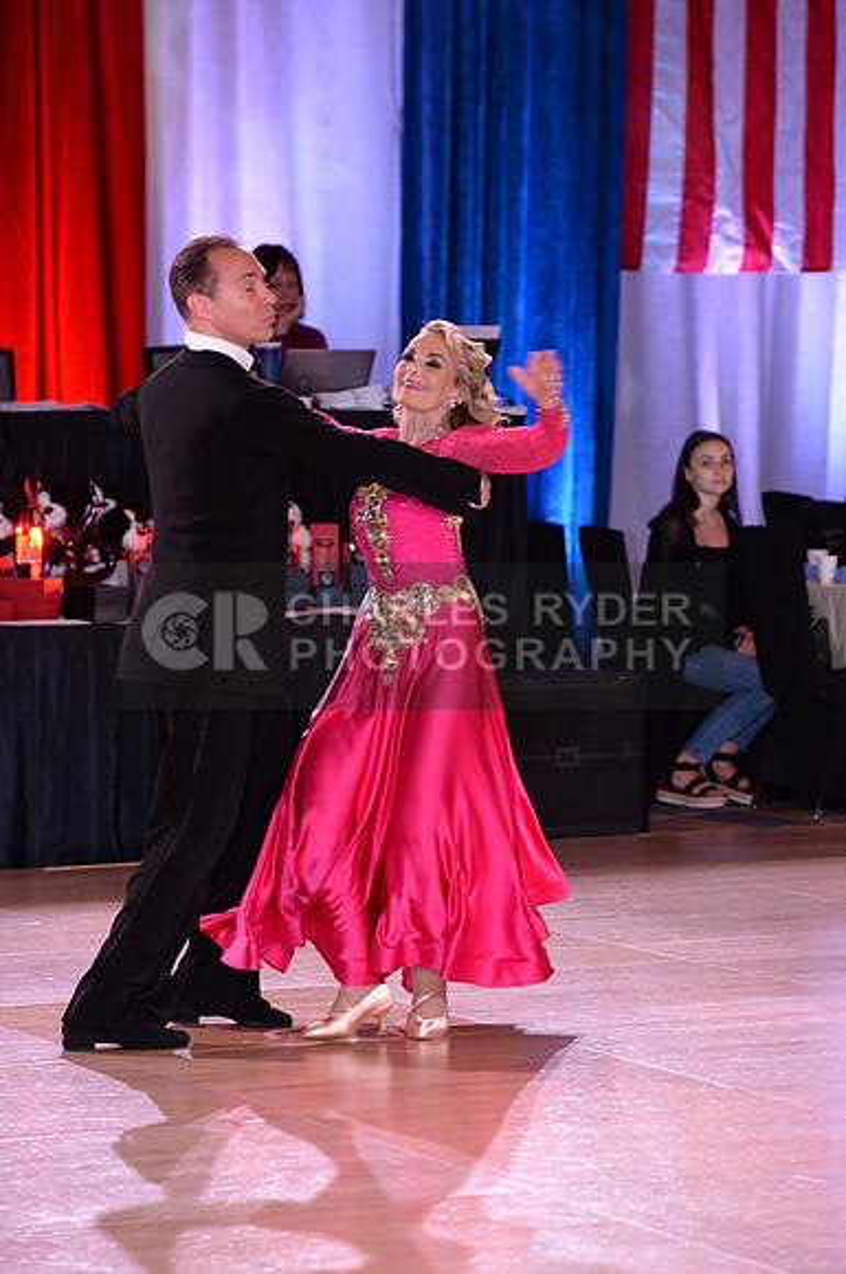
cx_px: 423
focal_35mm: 170
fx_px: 6010
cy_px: 637
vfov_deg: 12.1
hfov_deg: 8.1
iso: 1600
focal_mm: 170
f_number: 4.5
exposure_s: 1/250
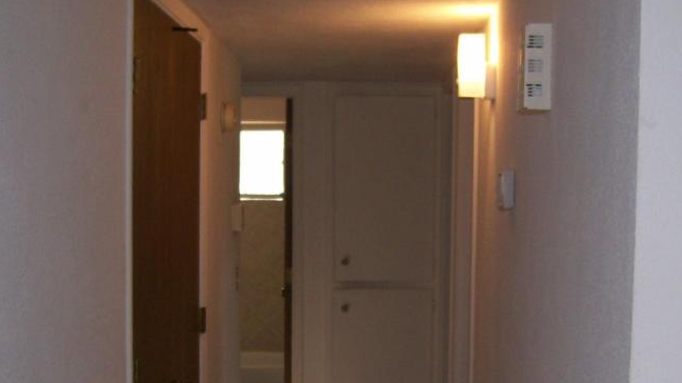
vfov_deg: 19.1
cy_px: 325
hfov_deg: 33.8
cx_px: 332
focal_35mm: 62
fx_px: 1121
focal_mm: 6
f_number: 2.7
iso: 80
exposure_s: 1/64
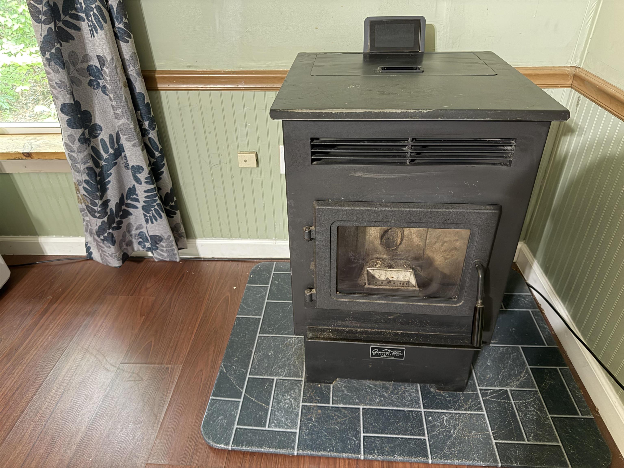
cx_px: 312
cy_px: 234
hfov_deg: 71.6
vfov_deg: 56.8
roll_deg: +0.7
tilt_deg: -34.4
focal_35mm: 24
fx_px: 433
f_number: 1.78
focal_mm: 6.76
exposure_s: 1/17
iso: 1600
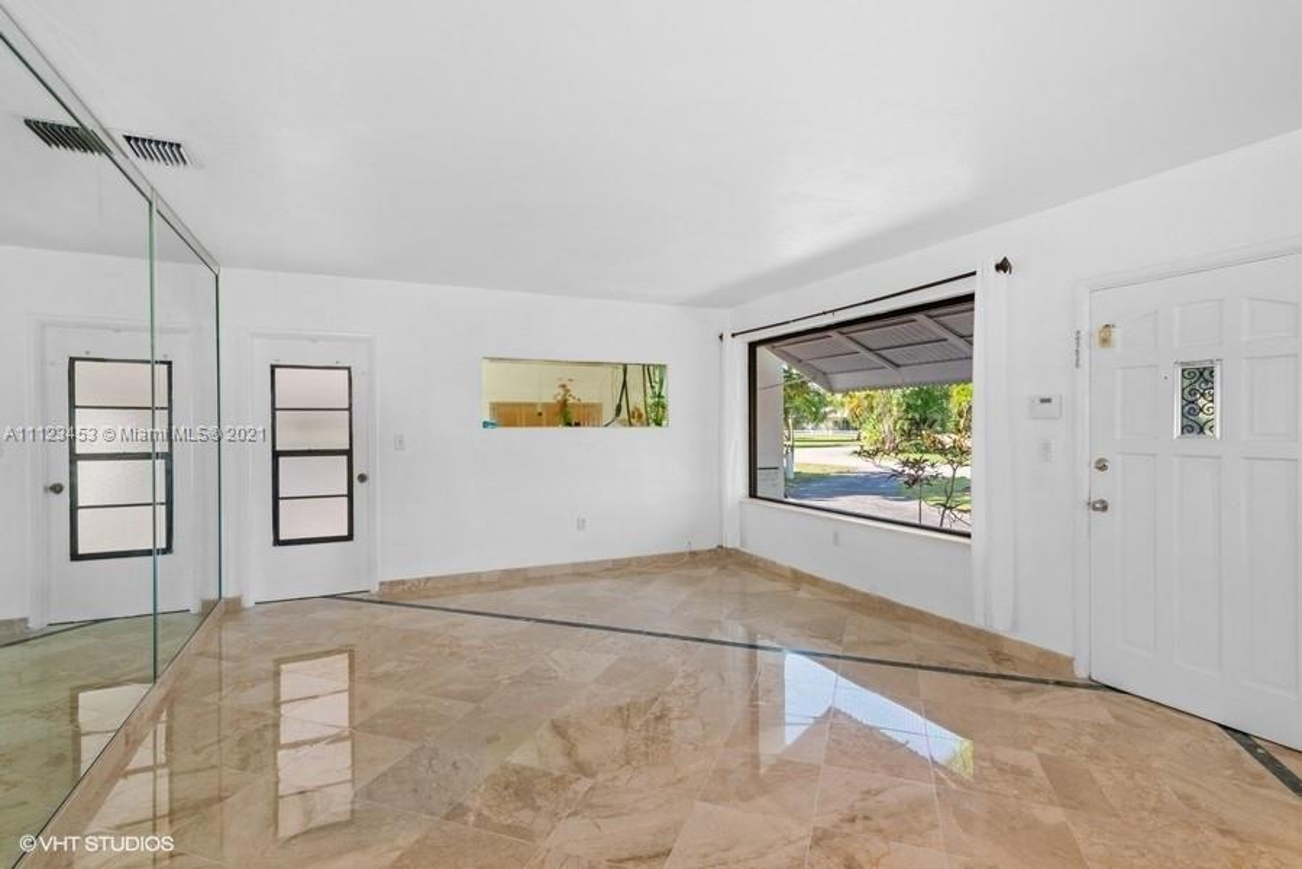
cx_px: 651
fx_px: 615
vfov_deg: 70.5
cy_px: 434
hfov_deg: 93.3
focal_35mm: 17
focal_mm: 17
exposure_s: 1/2.5
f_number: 8
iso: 200
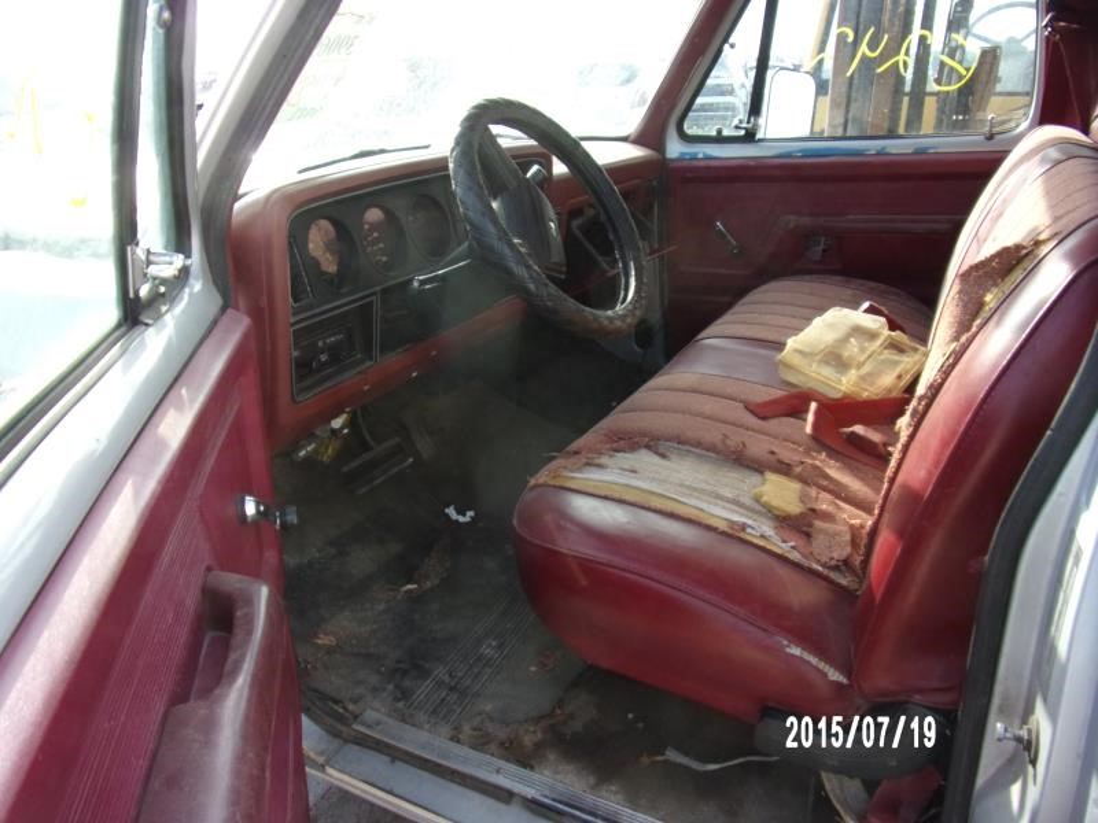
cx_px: 549
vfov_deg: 56.8
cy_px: 412
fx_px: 761
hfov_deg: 71.6
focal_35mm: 24
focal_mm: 4.3
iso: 80
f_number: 3.3
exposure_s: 1/140
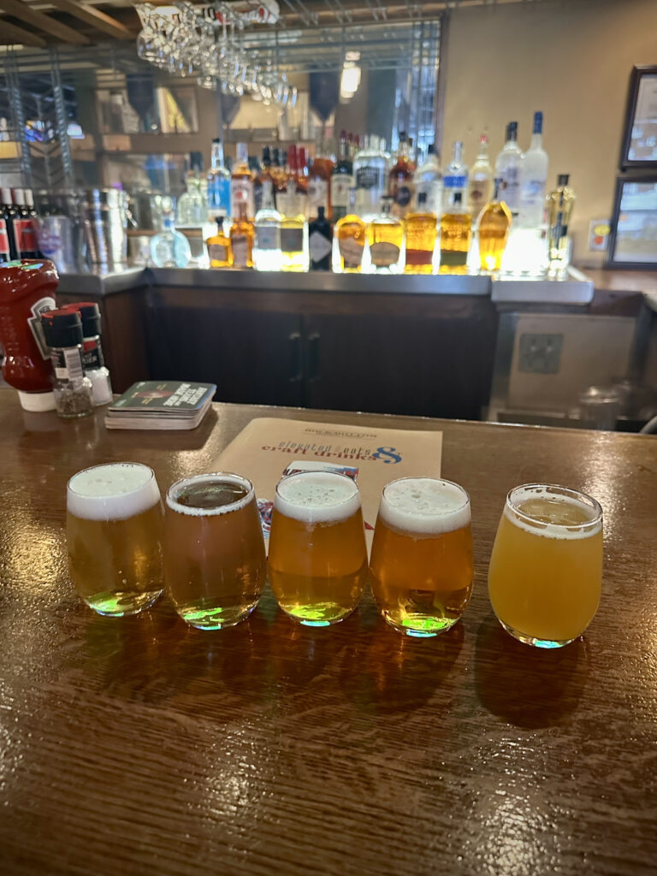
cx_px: 328
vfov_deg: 71.6
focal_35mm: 24
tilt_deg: -21.0
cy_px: 438
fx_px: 607
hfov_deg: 56.8
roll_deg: -0.7
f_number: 1.78
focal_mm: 6.86
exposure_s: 1/40
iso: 800
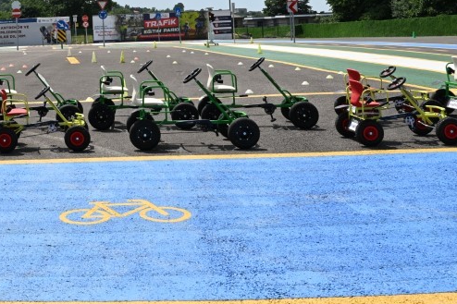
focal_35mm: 56
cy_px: -28
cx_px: 9
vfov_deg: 22.8
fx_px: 711
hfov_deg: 33.0
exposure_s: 1/1000
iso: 400
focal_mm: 24
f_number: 10
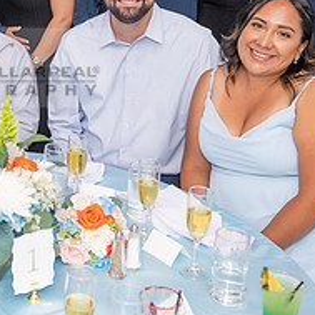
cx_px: -30
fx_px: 700
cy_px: 68
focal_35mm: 68
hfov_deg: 23.8
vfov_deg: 25.0
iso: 1000
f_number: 3.2
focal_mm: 26
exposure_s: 1/160
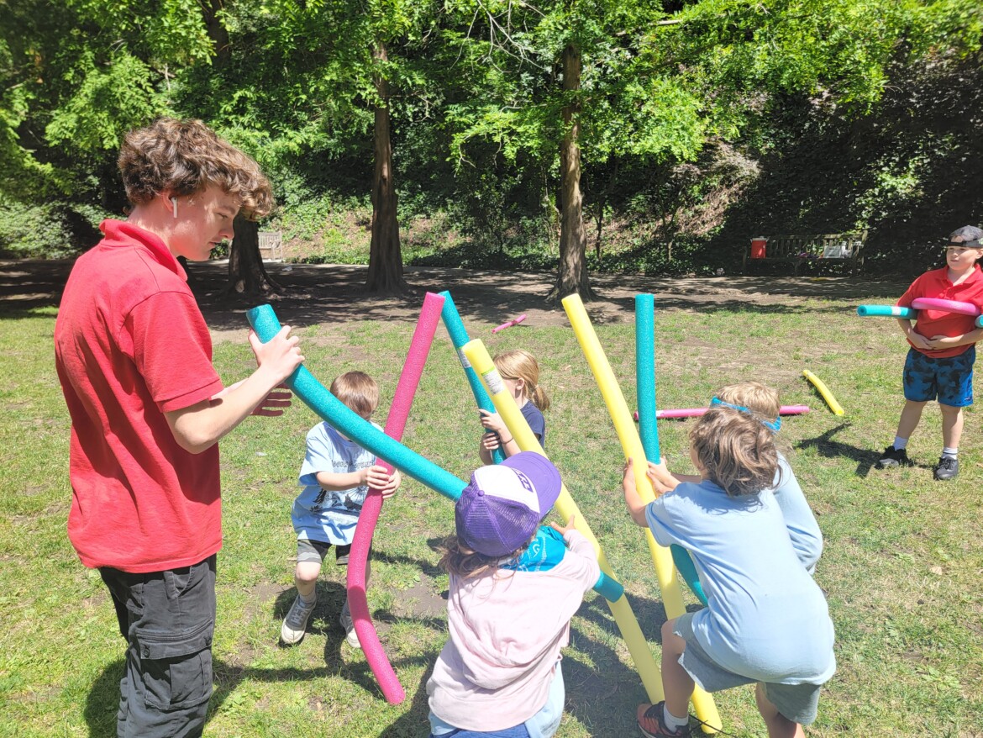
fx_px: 682
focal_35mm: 24
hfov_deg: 71.6
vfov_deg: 56.8
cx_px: 492
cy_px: 369
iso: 16
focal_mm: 6.7
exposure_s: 1/365
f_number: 1.8
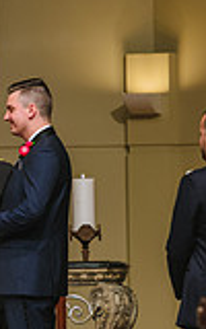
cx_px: -43
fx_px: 4123
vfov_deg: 4.6
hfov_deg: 2.9
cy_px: 323
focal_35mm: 459
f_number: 2.8
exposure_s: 1/200
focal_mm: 160
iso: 1600
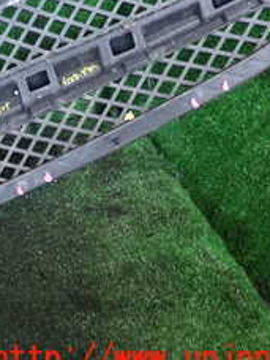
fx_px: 822
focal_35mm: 79
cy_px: 24
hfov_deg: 17.0
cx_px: -125
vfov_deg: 23.9
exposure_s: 1/60
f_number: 2.3
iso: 160
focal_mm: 5.4
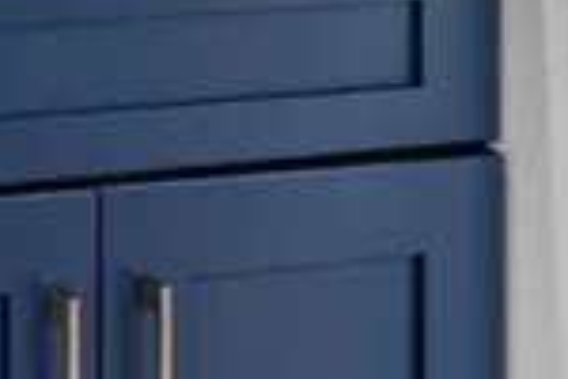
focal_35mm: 112
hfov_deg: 14.9
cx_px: -564
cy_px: -440
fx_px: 1767
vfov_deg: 10.9
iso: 320
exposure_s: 1.5
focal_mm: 20
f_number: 9.5
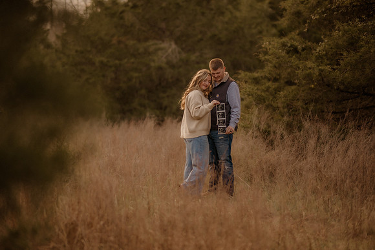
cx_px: 188
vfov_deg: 16.1
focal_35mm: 85
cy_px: 125
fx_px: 886
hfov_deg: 23.9
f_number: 1.4
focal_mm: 85
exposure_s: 1/1000
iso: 320
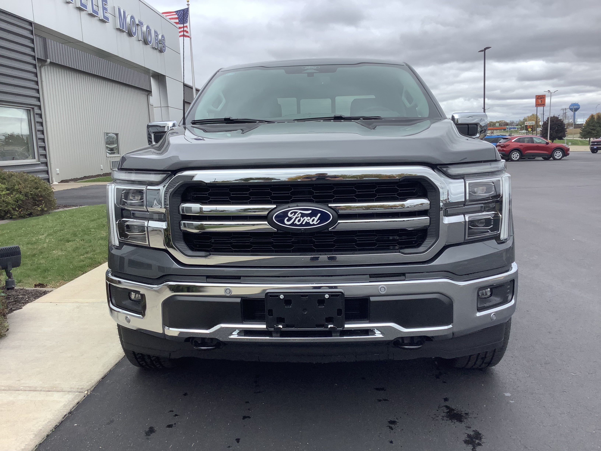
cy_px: 226
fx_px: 538
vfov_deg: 45.4
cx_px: 300
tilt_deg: -8.8
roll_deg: +3.0
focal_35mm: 31
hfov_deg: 58.4
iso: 25
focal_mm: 3.3
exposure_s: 1/390
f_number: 2.4
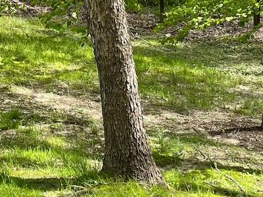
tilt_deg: -7.0
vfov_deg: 10.8
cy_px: -97
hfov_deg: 14.6
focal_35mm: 133
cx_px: -8
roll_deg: +1.8
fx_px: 1010
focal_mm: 4.2
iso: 32
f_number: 1.6
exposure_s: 1/882
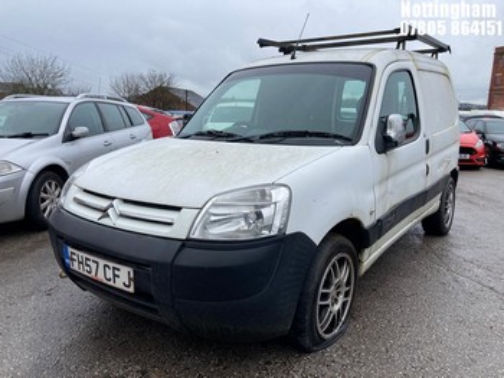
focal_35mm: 28
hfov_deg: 63.5
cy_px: 189
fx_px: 407
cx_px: 252
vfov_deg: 49.7
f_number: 1.8
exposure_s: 1/592
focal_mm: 3.99
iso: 20
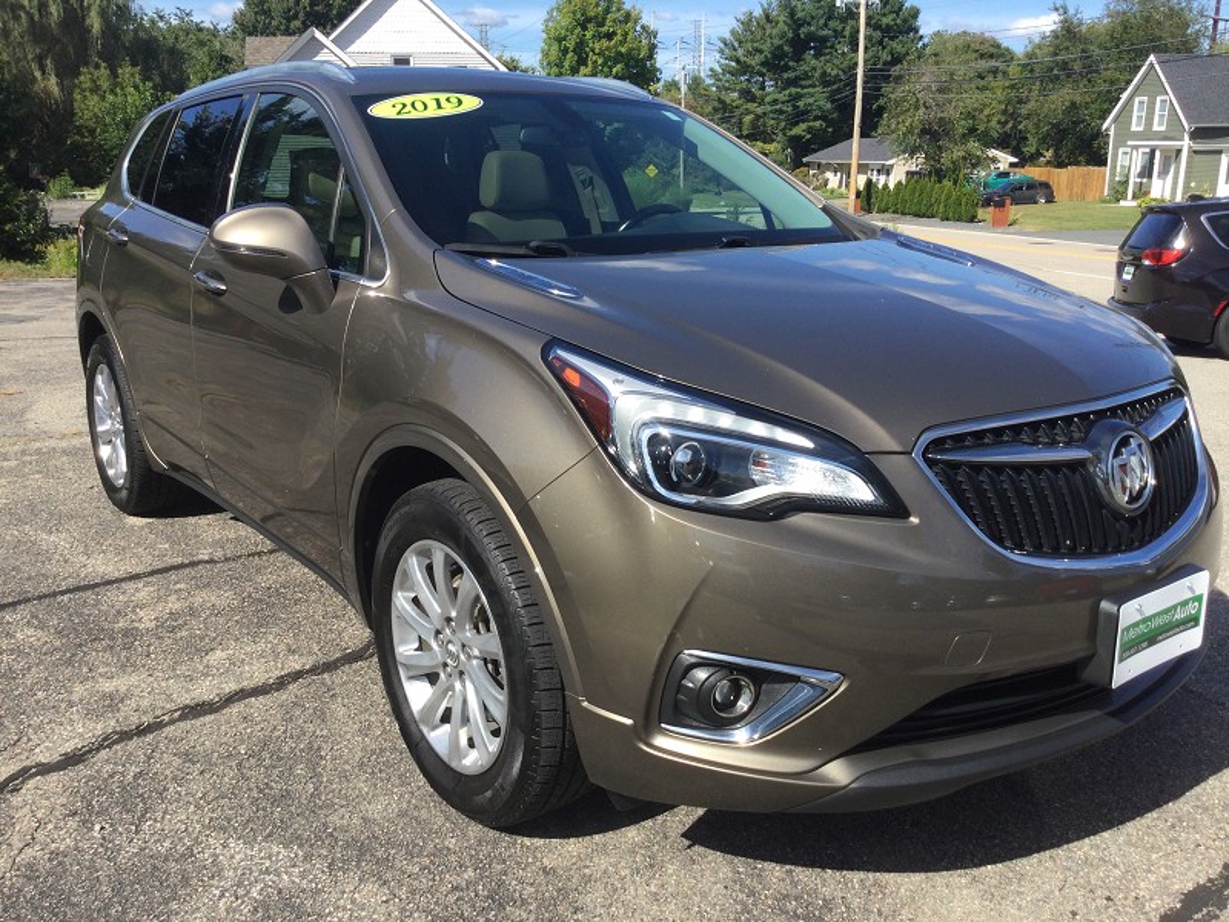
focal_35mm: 31
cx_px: 614
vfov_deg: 45.4
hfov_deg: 58.4
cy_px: 461
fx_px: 1101
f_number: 2.4
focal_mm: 3.3
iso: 25
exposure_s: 1/840
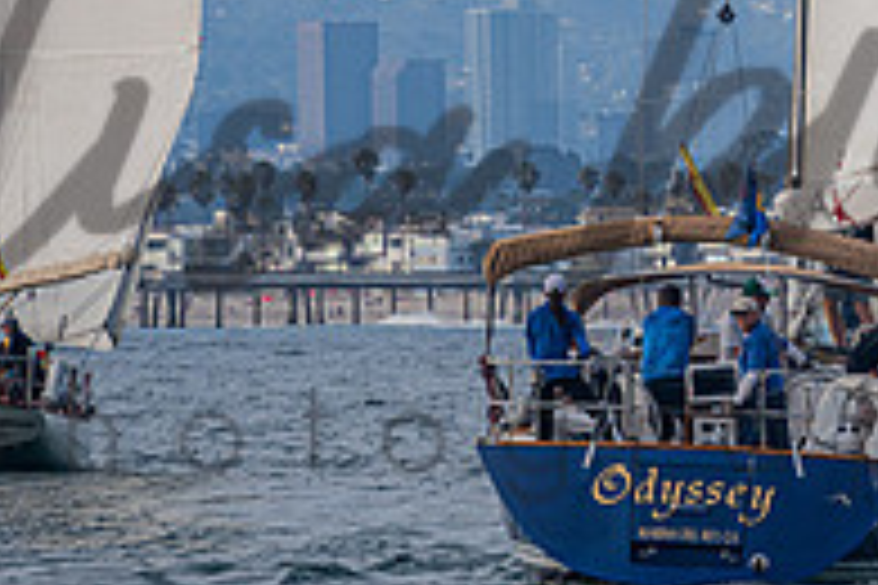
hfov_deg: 3.3
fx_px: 15047
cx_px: 915
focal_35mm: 617
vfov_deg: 2.2
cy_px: 96
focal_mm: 200
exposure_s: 1/640
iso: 400
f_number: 6.3
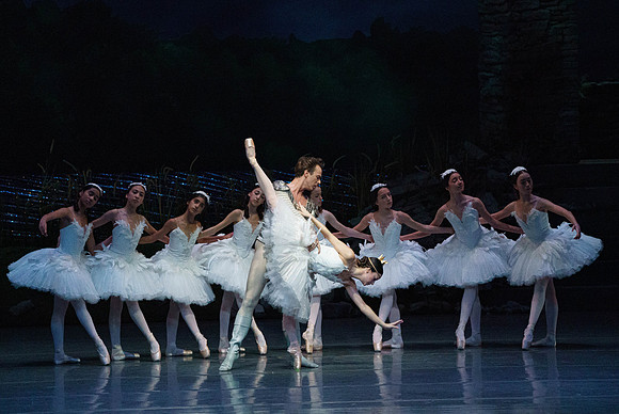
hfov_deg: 7.2
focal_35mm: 287
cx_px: 316
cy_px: 201
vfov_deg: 4.8
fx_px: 4938
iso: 8000
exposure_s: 1/320
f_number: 5.6
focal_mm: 268
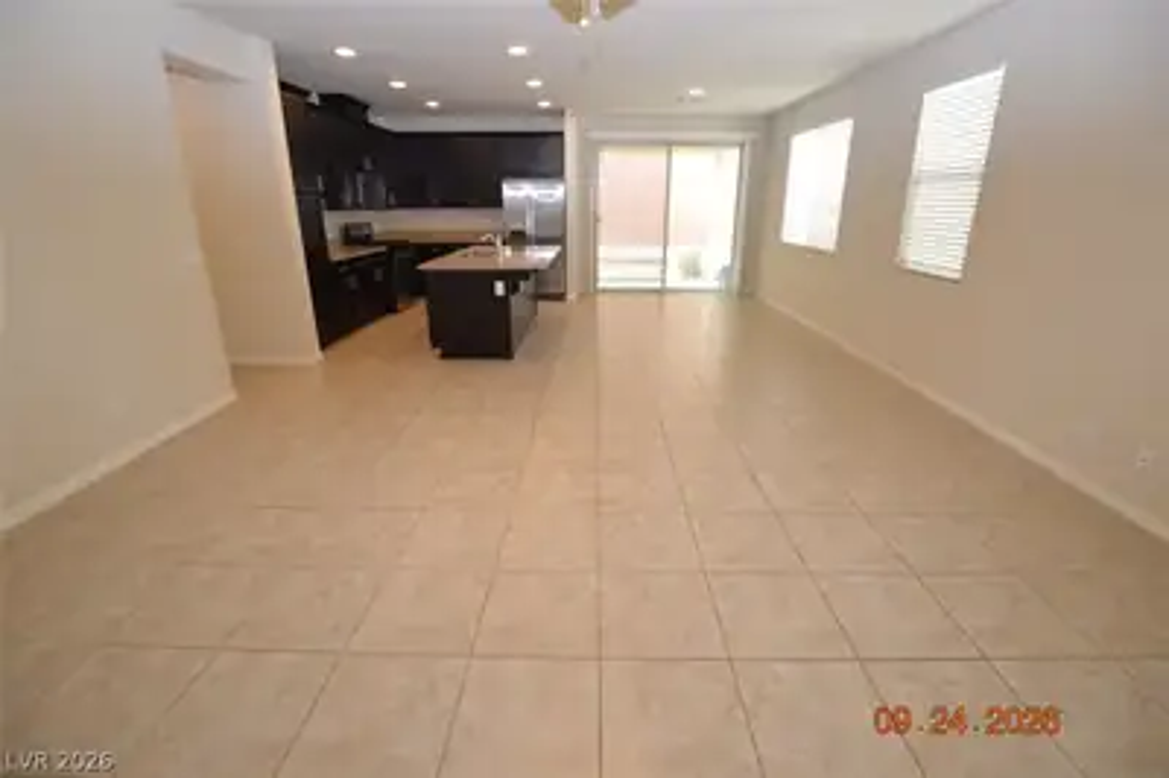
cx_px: 584
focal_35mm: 15
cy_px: 389
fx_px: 487
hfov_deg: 100.4
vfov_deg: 77.2
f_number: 4
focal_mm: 10
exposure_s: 1/60
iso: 400
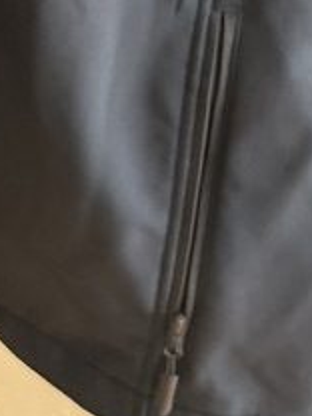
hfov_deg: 12.5
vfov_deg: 13.5
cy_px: -496
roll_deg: -0.1
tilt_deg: -18.1
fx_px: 1418
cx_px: 36
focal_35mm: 118
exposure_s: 1/71
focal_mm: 6.76
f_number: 1.78
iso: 200
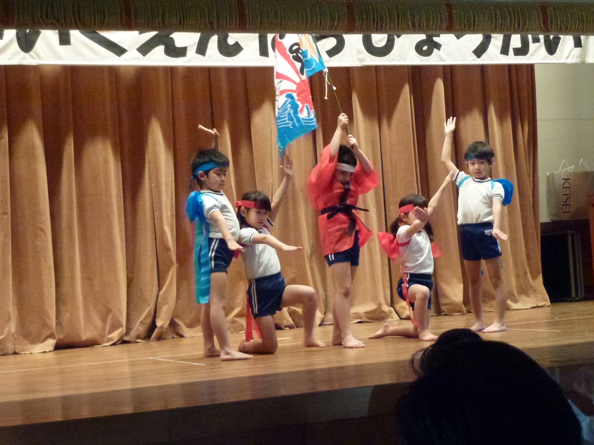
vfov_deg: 19.4
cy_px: 222
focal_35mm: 76
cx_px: 297
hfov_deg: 25.7
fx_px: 1304
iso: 800
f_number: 4.7
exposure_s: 1/40
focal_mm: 13.6
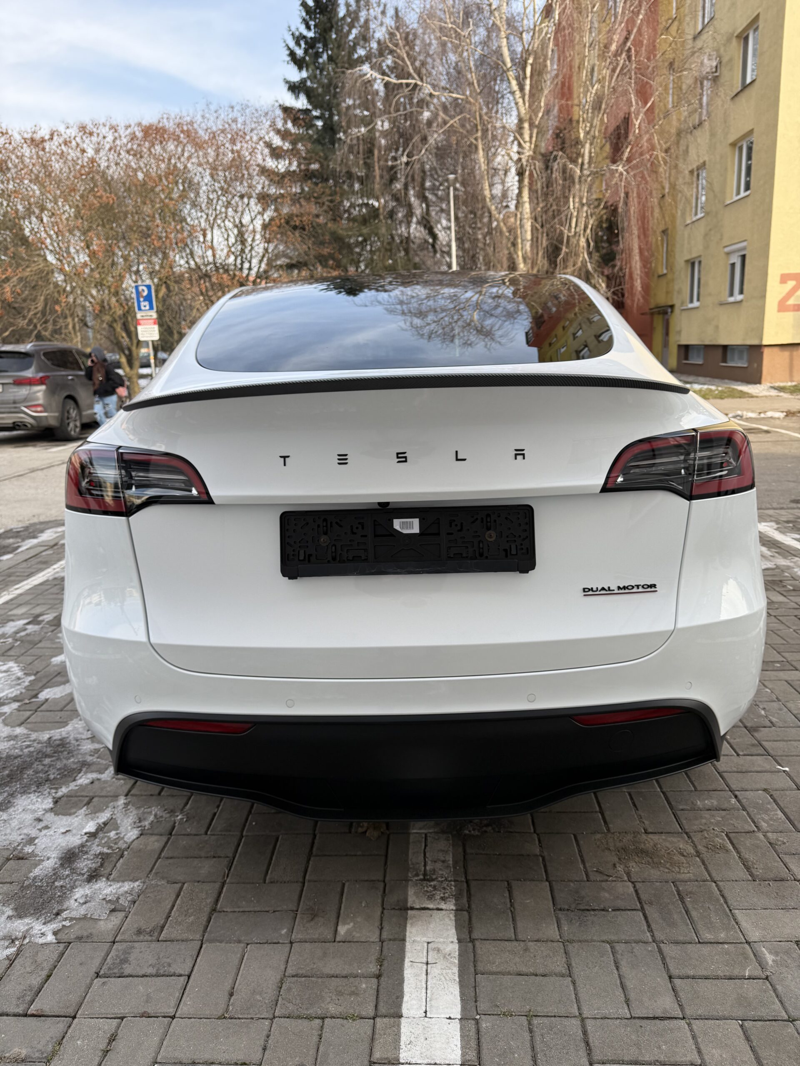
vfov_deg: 71.6
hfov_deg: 56.8
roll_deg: +2.2
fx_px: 740
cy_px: 533
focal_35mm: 24
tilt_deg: -13.3
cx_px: 400
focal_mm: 6.76
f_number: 1.78
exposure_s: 1/878
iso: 80
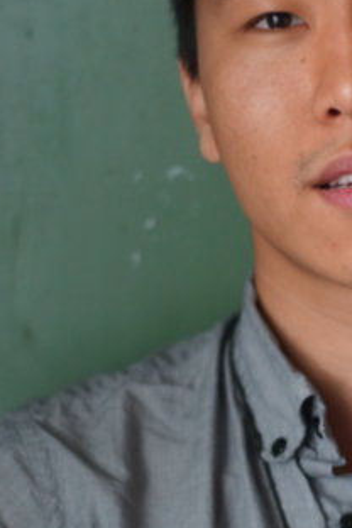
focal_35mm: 144
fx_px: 2112
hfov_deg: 9.4
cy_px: 347
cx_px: 382
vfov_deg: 14.2
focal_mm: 50
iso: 1600
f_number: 2
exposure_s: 1/160
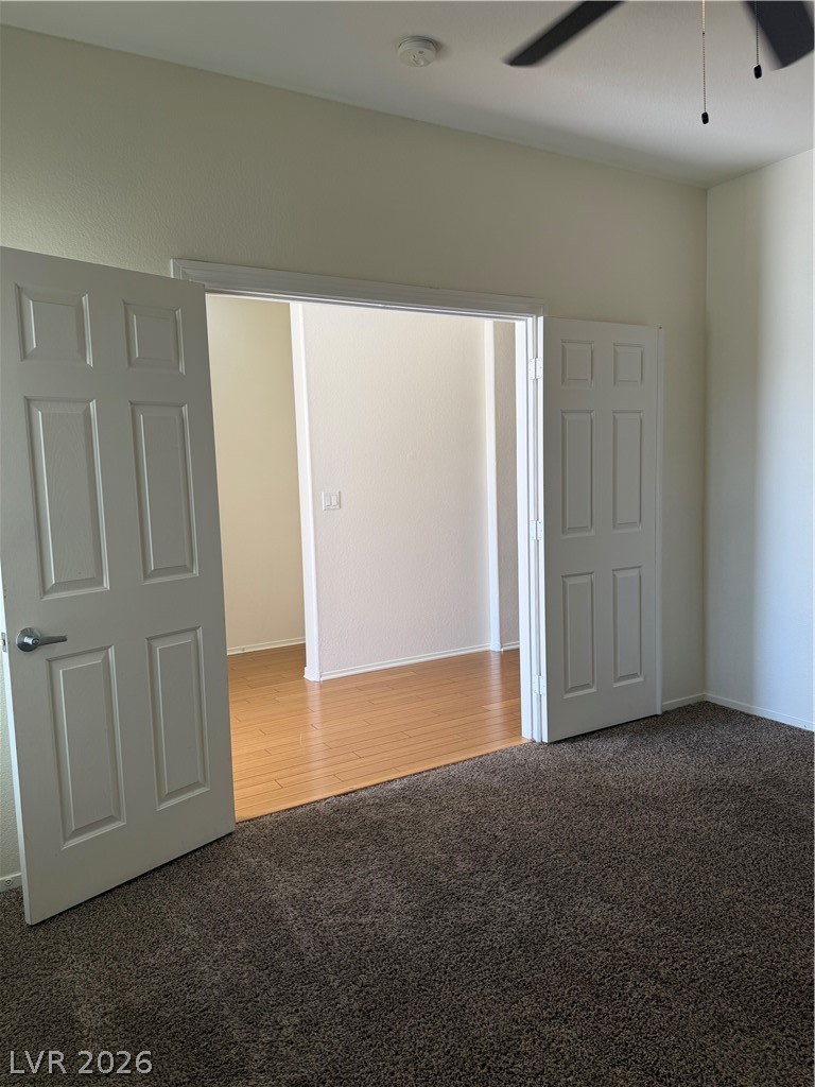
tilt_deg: -5.7
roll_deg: +1.6
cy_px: 544
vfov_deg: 71.6
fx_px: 753
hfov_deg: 56.8
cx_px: 408
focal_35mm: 24
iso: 64
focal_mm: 6.76
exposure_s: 1/193
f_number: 1.78
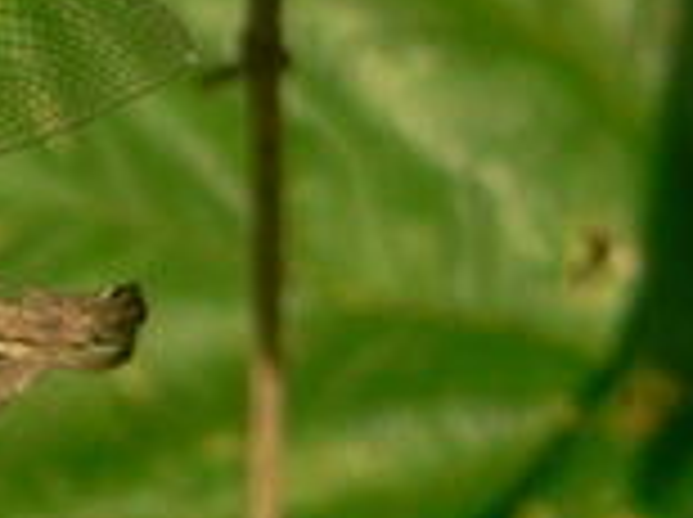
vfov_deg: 2.5
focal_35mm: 586
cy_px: 45
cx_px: -662
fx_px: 11713
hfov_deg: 3.4
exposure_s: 1/320
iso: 80
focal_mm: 23.5
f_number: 4
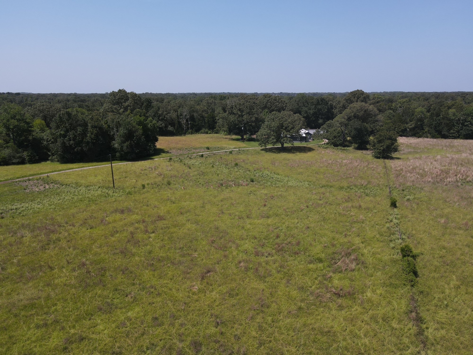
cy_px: 178
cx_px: 236
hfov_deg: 71.6
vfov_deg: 56.8
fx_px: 328
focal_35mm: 24
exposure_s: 1/725
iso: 110
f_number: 2.8
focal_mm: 4.5
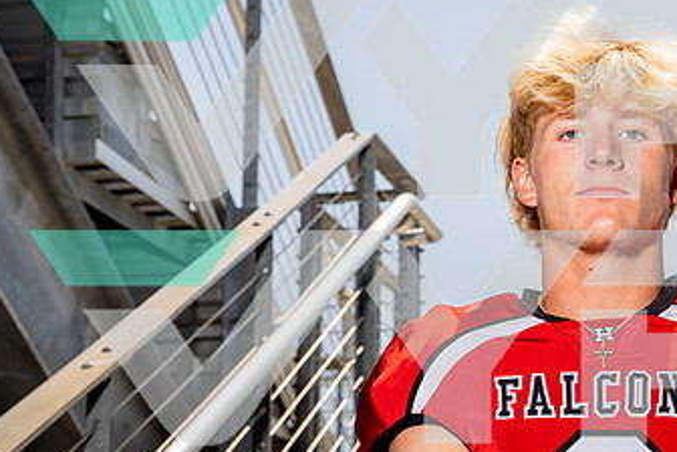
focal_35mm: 100
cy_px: 338
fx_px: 1880
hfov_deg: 20.2
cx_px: 542
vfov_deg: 13.6
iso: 100
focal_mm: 58
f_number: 8
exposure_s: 1/250
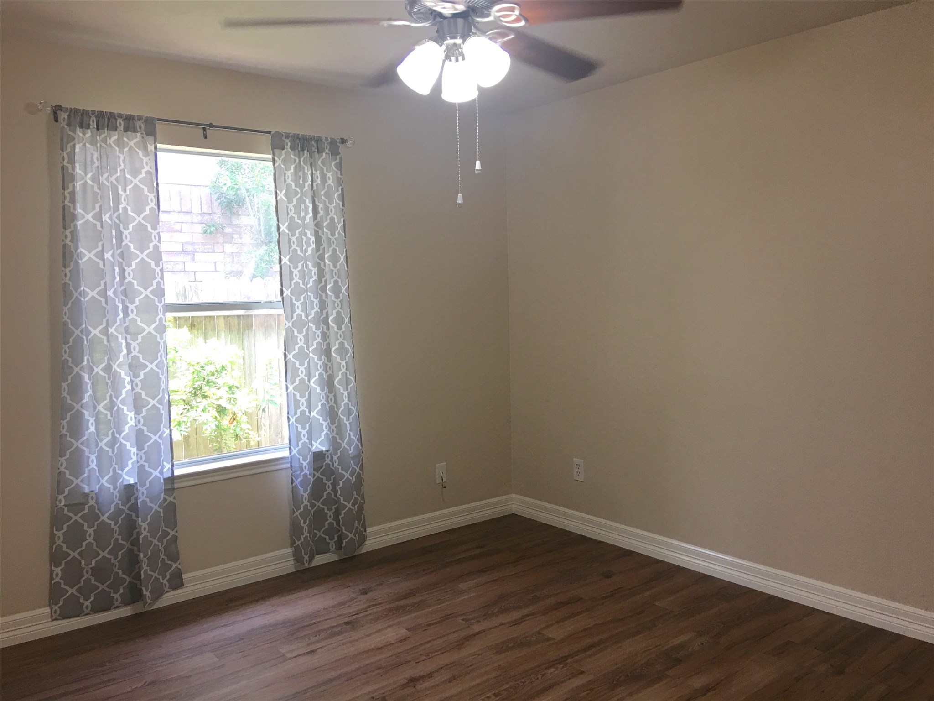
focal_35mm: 29
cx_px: 467
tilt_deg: -3.0
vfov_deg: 48.2
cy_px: 350
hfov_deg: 61.7
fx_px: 782
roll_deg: +0.8
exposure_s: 1/30
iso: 25
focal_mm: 4.15
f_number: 2.2
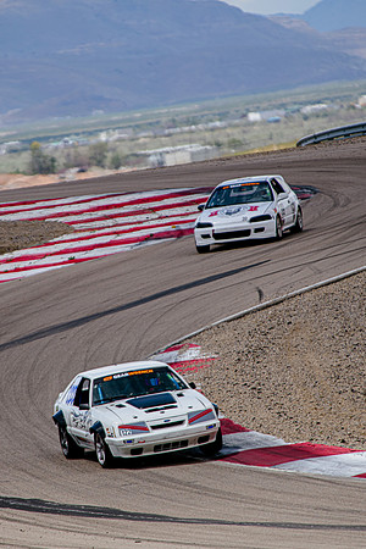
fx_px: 9149
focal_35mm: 600
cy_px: 274
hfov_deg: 2.3
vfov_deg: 3.4
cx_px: 144
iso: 100
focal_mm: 400
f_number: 5.6
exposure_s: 1/640
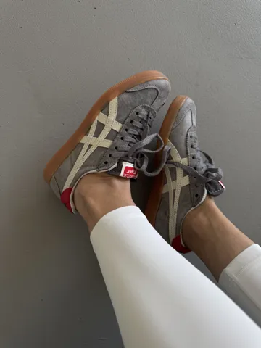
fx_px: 241
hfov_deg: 56.8
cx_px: 130
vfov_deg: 71.6
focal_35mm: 24
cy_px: 174
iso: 64
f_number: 1.78
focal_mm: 6.76
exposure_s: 1/190
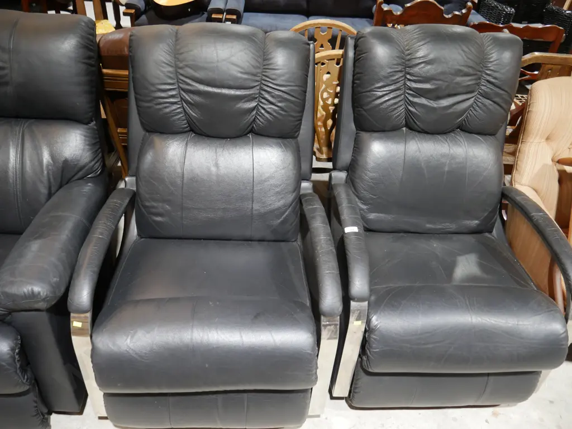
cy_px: 214
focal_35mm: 28
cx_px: 286
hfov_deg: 63.4
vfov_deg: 49.8
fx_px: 463
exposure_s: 1/60
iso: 800
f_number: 3.5
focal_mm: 14
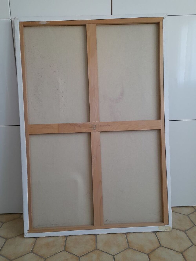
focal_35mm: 25
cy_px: 130
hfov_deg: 54.9
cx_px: 98
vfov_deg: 69.4
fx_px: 189
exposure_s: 1/40
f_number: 2
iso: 320
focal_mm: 4.6
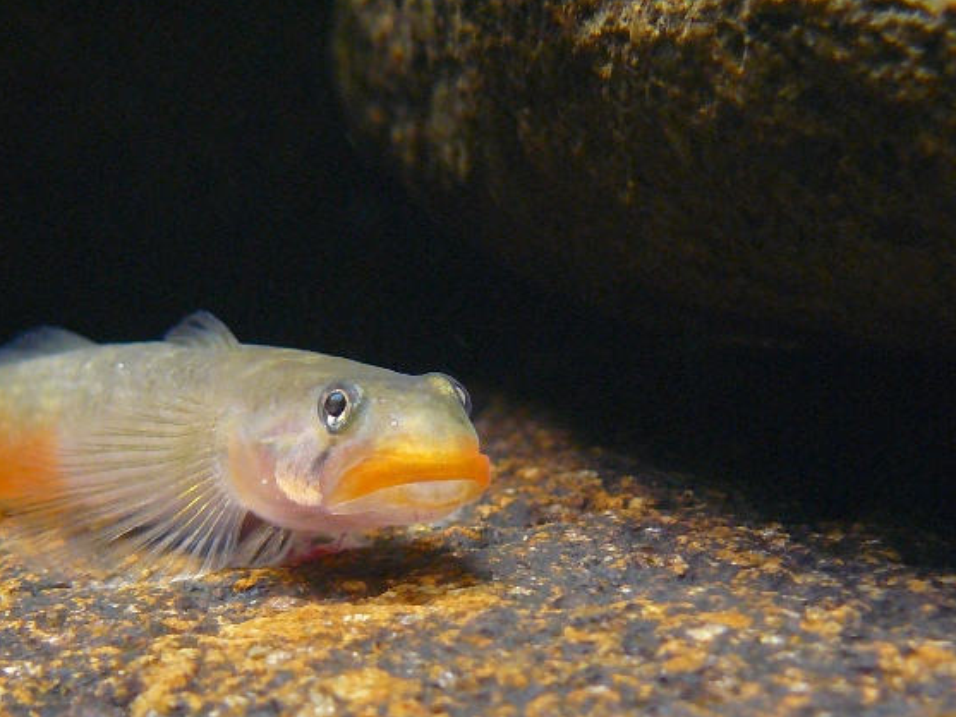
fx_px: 4751
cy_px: 450
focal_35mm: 172
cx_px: 282
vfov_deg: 8.6
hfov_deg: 11.5
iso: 200
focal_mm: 13.4
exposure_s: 1/5
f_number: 3.2
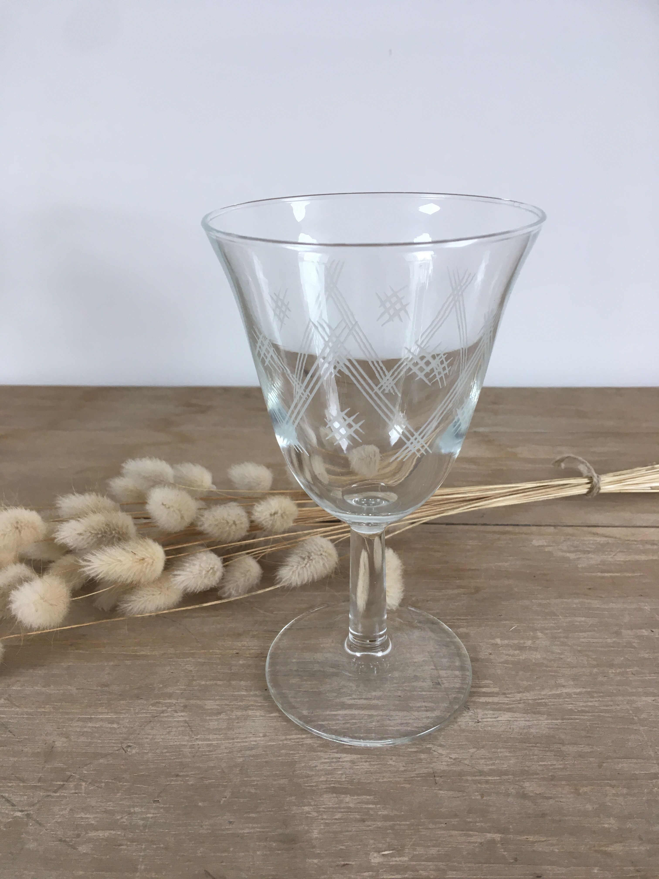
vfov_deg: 61.7
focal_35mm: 29
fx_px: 736
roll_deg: -0.6
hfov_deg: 48.2
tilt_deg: -22.6
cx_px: 330
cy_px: 440
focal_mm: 4.15
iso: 32
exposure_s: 1/33
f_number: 2.2
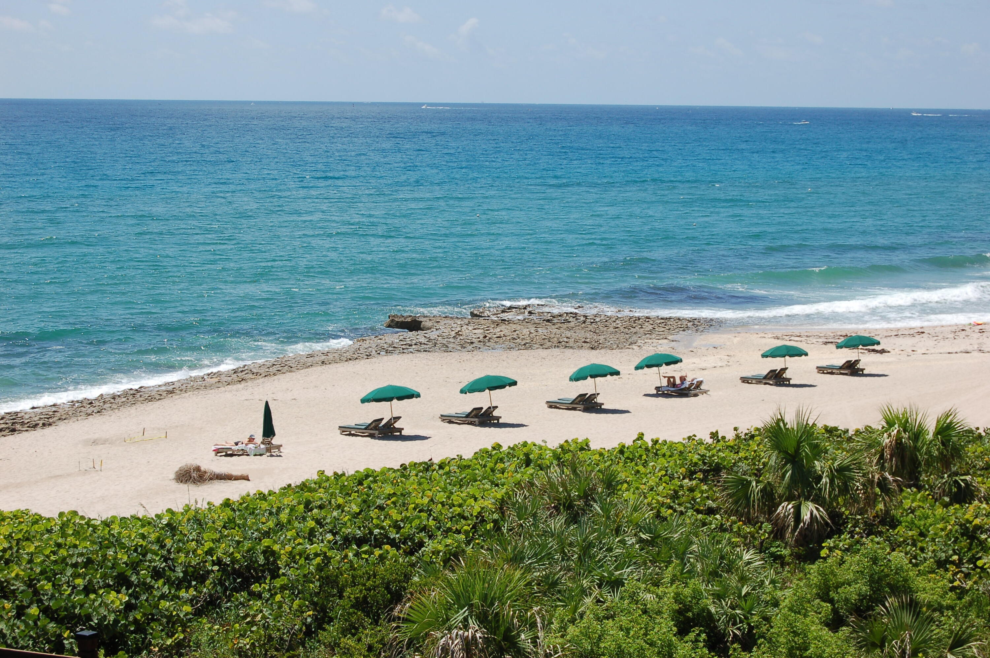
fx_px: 2266
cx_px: 495
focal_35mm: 82
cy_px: 329
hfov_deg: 24.6
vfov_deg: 16.5
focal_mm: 55
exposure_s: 1/320
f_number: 10
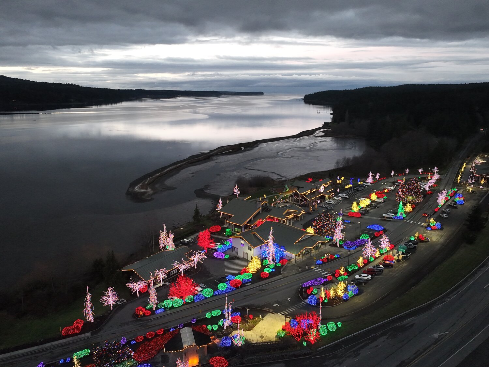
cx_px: 244
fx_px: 339
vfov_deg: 56.8
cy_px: 184
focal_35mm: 24
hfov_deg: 71.6
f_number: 2.8
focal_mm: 12.29
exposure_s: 1/60
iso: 1280
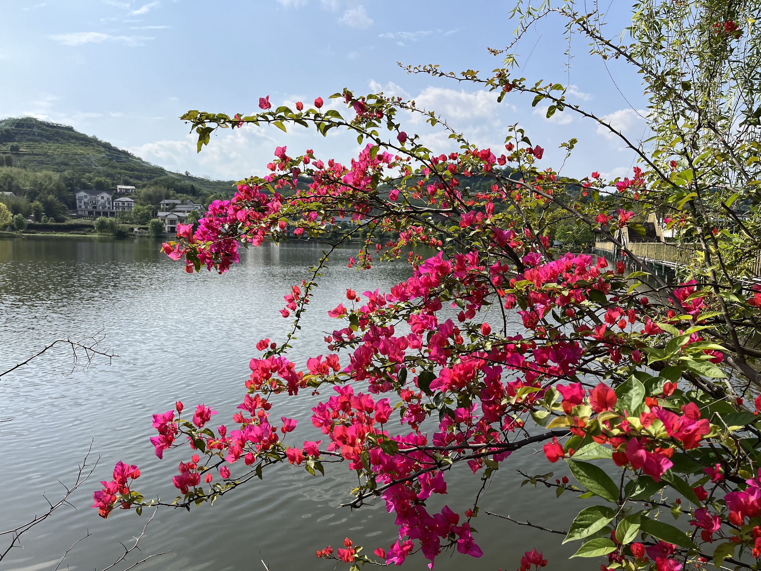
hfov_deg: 67.3
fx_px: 572
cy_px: 286
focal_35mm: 26
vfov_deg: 53.1
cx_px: 380
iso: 50
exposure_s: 1/4651
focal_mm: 5.1
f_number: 1.6
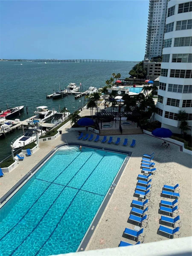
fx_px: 192
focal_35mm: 26
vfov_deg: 67.3
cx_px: 96
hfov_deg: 53.1
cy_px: 128
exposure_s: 1/2747
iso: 32
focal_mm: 4.2
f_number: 1.6
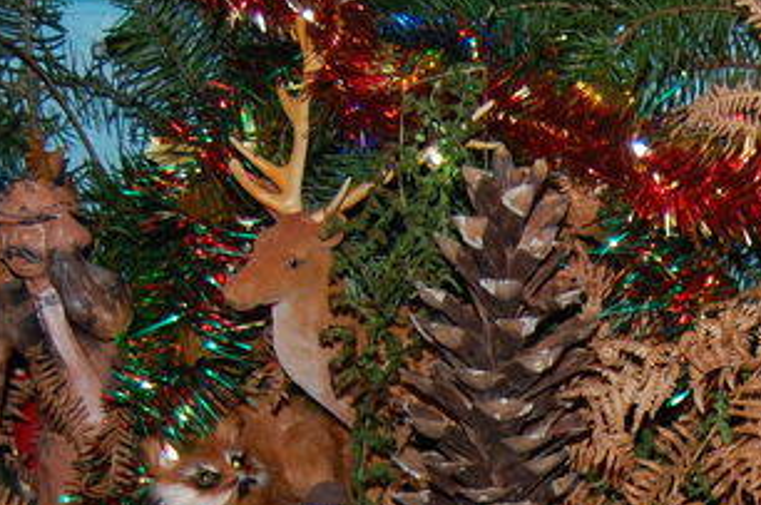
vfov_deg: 12.1
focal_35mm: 108
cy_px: 733
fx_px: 2279
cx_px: 865
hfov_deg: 18.2
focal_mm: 22
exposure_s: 1/60
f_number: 3.8
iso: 400
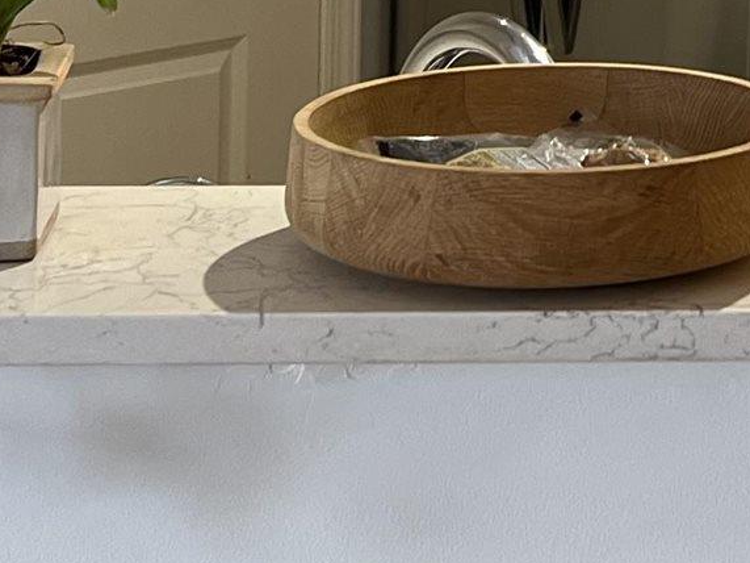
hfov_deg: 13.6
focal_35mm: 140
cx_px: 967
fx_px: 3033
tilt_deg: -1.0
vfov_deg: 9.9
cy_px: -556
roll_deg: -1.5
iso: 125
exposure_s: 1/120
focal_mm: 5.7
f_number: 1.5
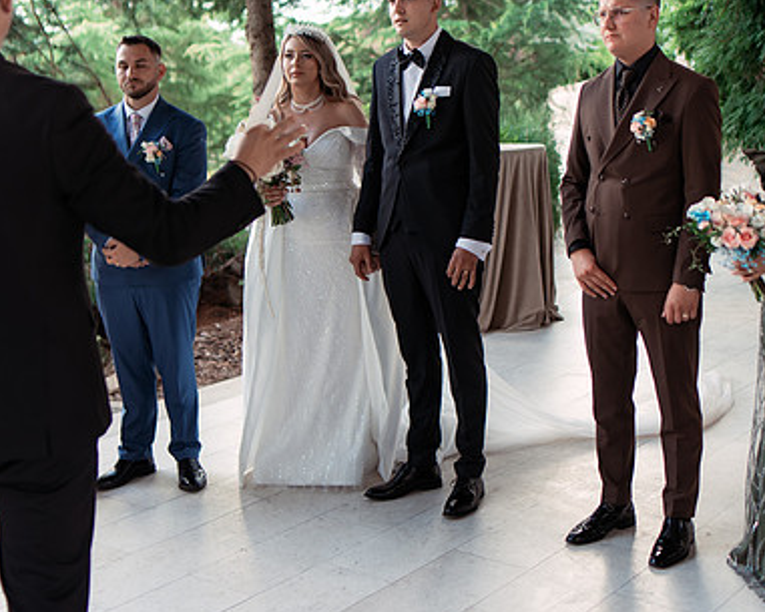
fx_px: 1132
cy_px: 256
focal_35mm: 50
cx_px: 462
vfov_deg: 30.2
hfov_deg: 37.2
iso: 160
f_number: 2
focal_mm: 35
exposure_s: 1/200
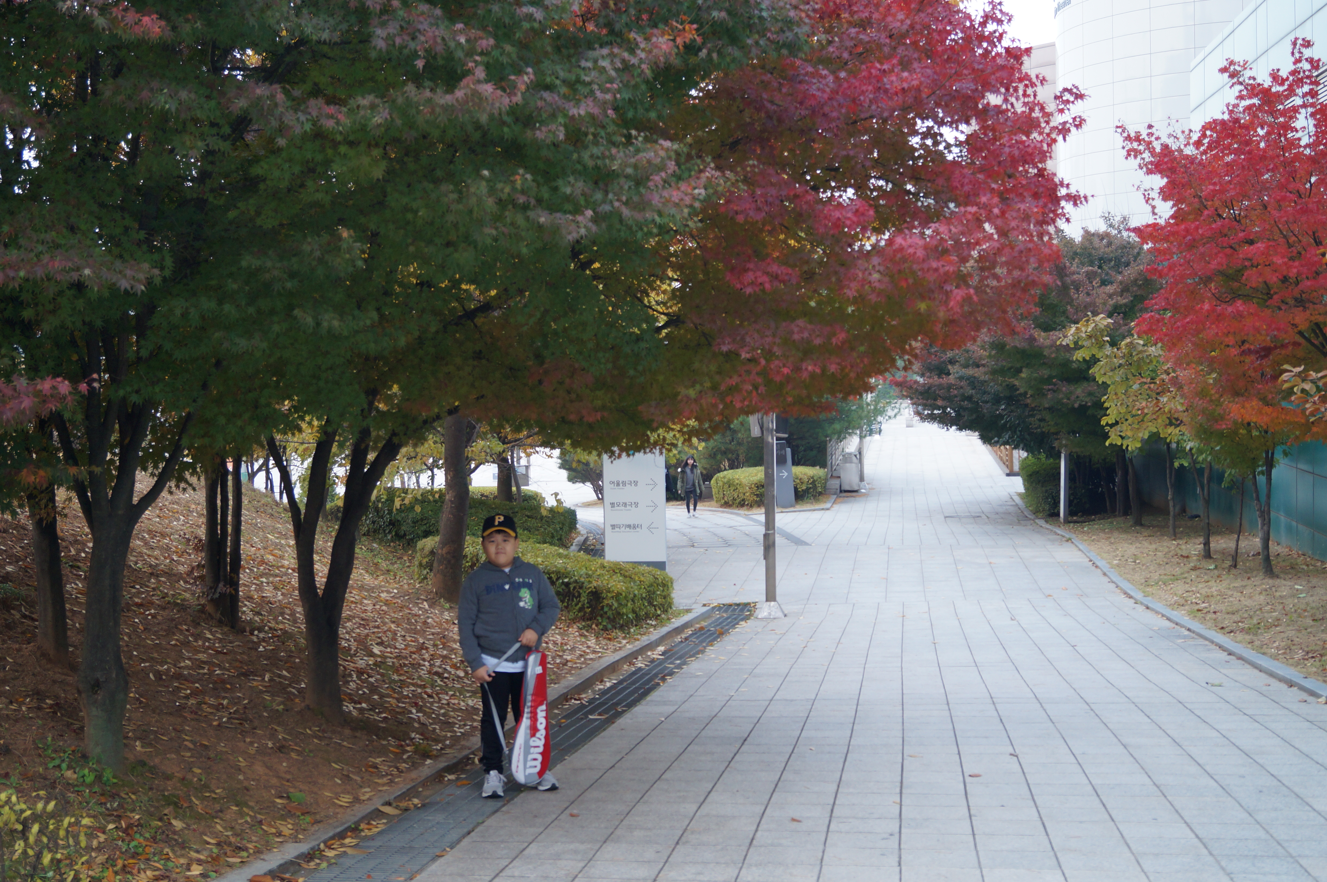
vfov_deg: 31.8
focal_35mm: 42
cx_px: 664
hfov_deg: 46.4
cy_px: 441
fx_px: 1546
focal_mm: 28
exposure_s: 1/60
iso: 320
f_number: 4.5
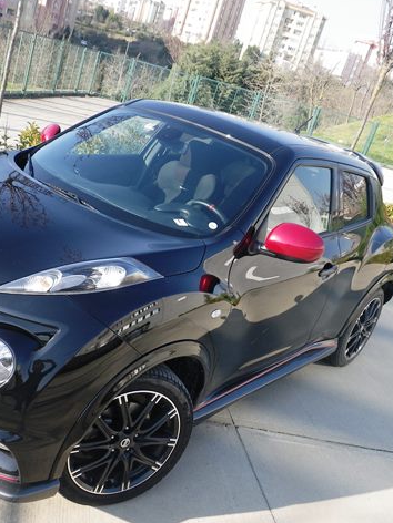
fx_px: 575
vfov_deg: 49.0
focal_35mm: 38
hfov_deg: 37.1
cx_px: 118
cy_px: 258
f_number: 4.2
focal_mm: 5
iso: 80
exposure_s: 1/160
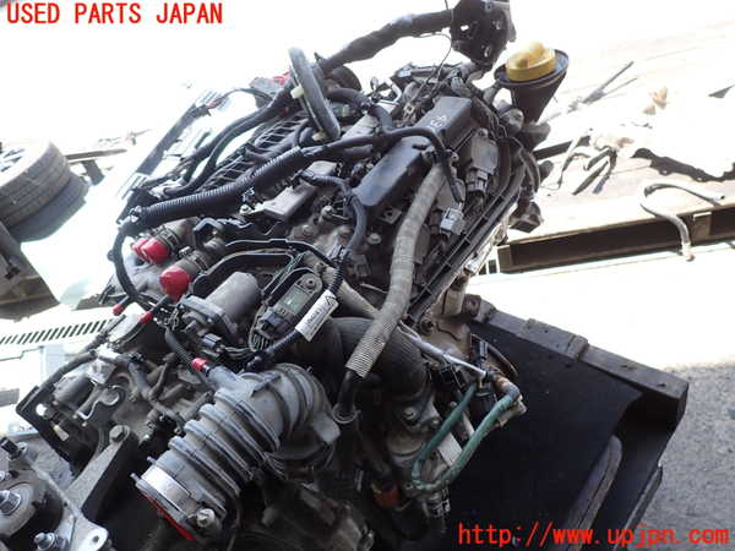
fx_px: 531
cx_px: 368
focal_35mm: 25
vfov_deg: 54.9
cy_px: 276
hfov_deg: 69.4
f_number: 2.8
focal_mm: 4.5
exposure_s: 1/160
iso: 100
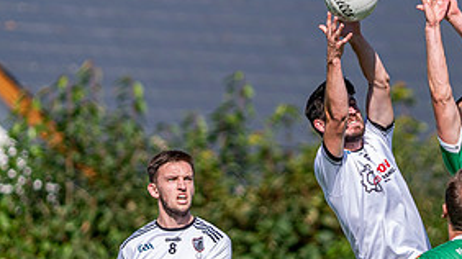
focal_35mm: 1199
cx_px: 521
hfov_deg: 1.8
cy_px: 292
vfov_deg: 1.0
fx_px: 14674
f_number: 2.8
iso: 100
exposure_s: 1/2000
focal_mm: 300
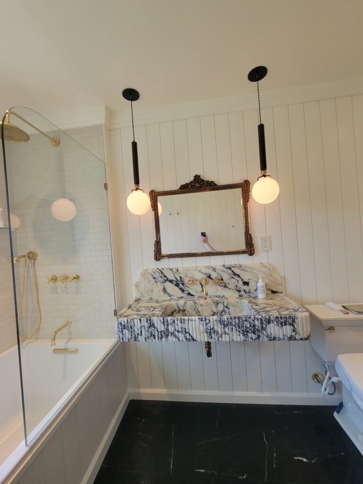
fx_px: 182
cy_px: 242
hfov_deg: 89.9
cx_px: 182
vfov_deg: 106.2
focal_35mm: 13
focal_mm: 2.2
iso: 160
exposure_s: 1/60
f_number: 2.2
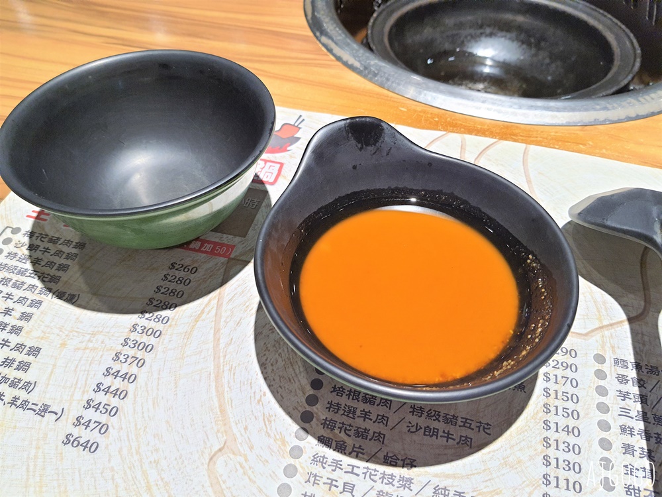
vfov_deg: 53.1
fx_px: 497
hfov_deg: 67.3
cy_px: 248
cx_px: 331
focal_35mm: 26
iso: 200
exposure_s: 1/120
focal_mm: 4.32
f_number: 1.7
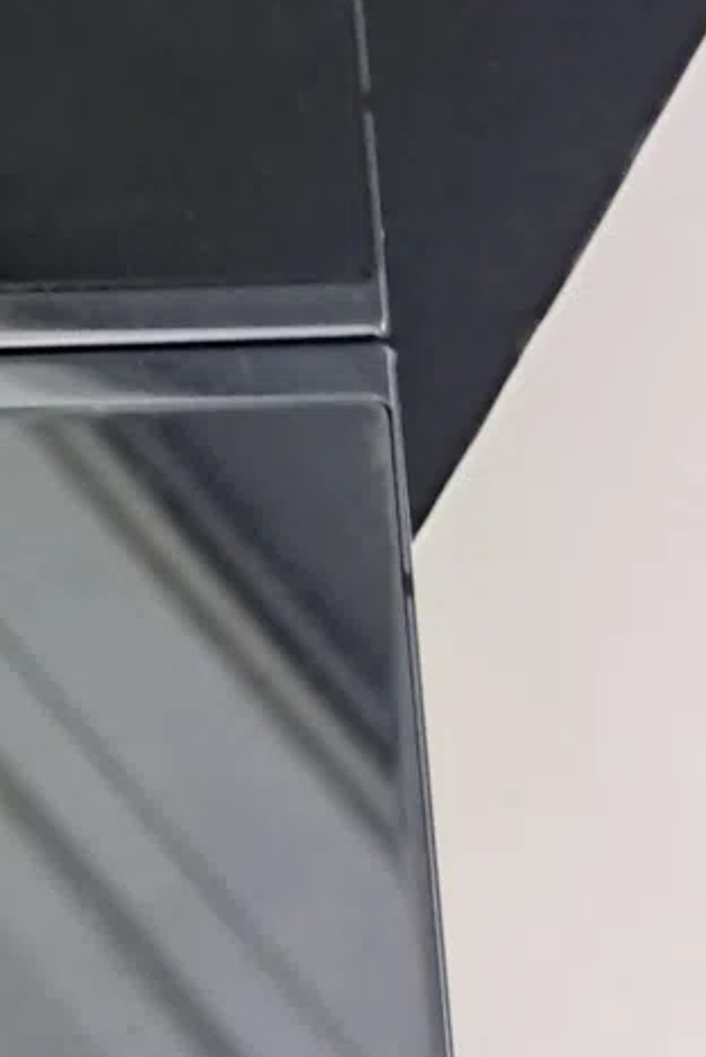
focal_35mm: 82
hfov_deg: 15.7
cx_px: -272
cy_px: 624
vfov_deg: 24.7
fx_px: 2408
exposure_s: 1/25
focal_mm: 4
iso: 640
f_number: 1.8
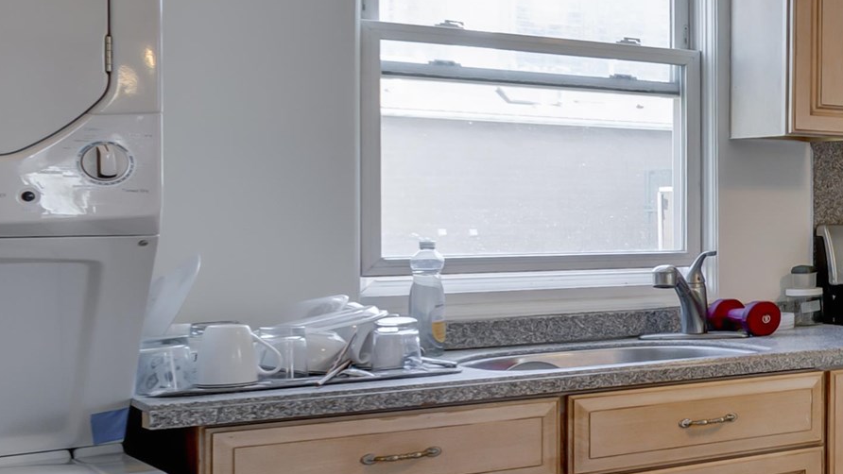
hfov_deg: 28.0
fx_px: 1207
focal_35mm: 54
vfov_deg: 22.2
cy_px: 230
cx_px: 1218
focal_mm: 10
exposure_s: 1/4
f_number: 8
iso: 100
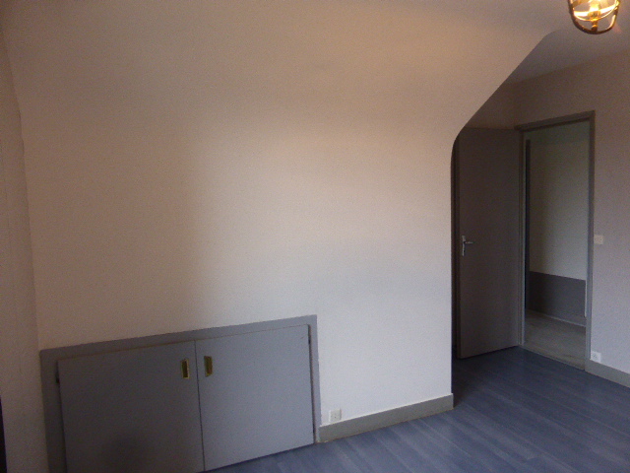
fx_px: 455
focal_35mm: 25
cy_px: 236
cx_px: 315
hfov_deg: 69.4
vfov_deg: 54.9
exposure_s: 1/30
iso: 400
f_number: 3.3
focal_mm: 4.3
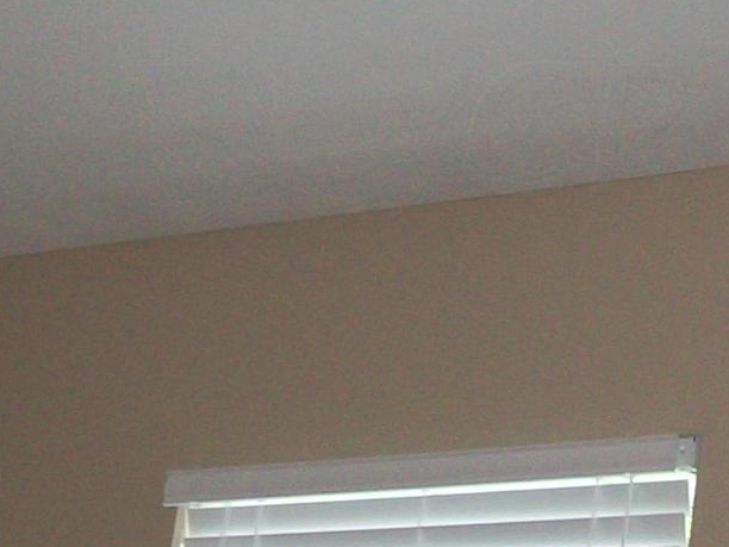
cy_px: 129
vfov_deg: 9.4
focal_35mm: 157
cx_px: 780
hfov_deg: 12.4
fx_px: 3306
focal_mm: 6
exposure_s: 1/60
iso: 64
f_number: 2.7
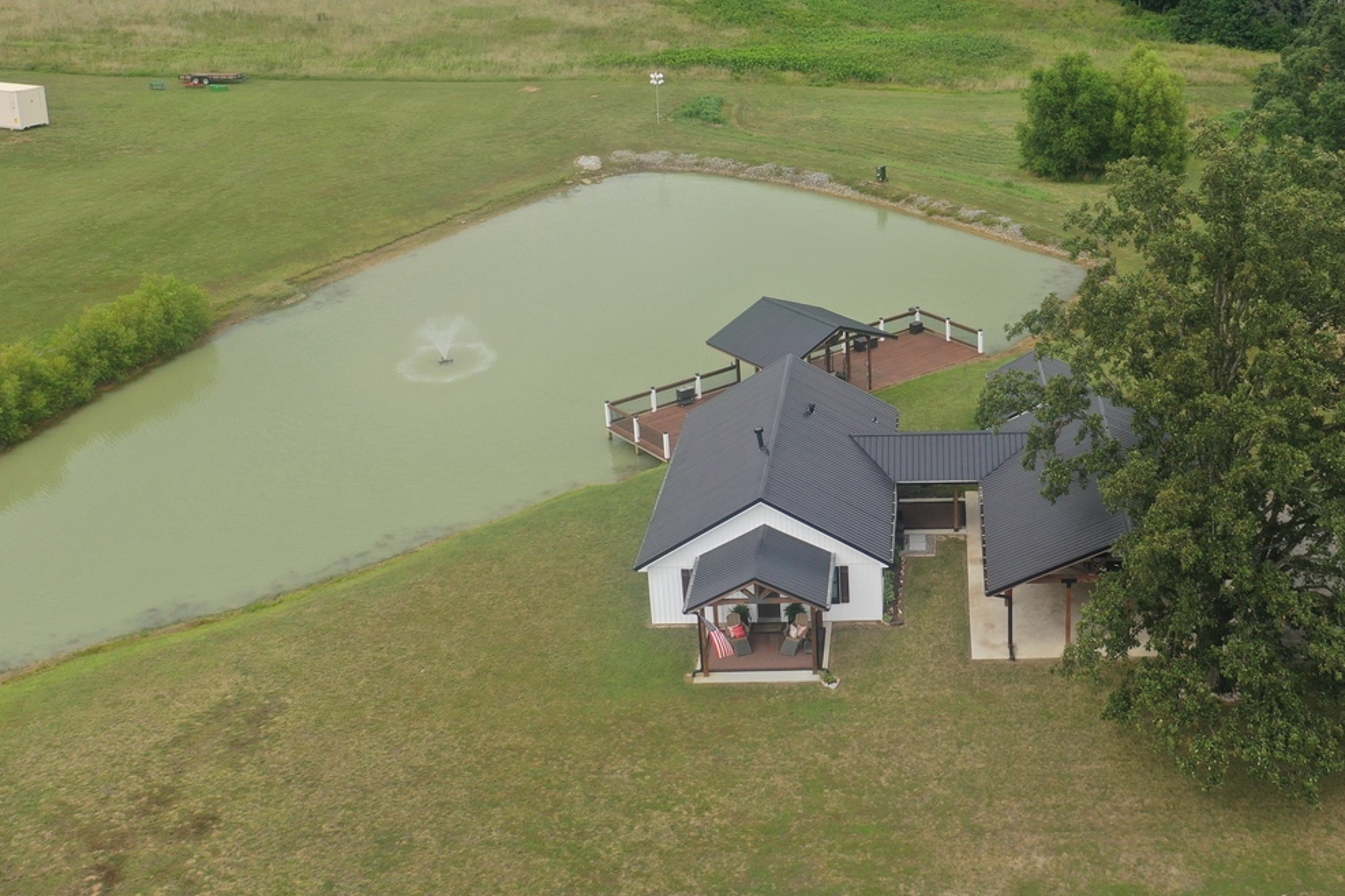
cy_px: 265
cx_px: 971
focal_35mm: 46
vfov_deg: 28.9
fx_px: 1718
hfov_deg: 41.8
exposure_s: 1/240
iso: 100
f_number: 5
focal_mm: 10.26
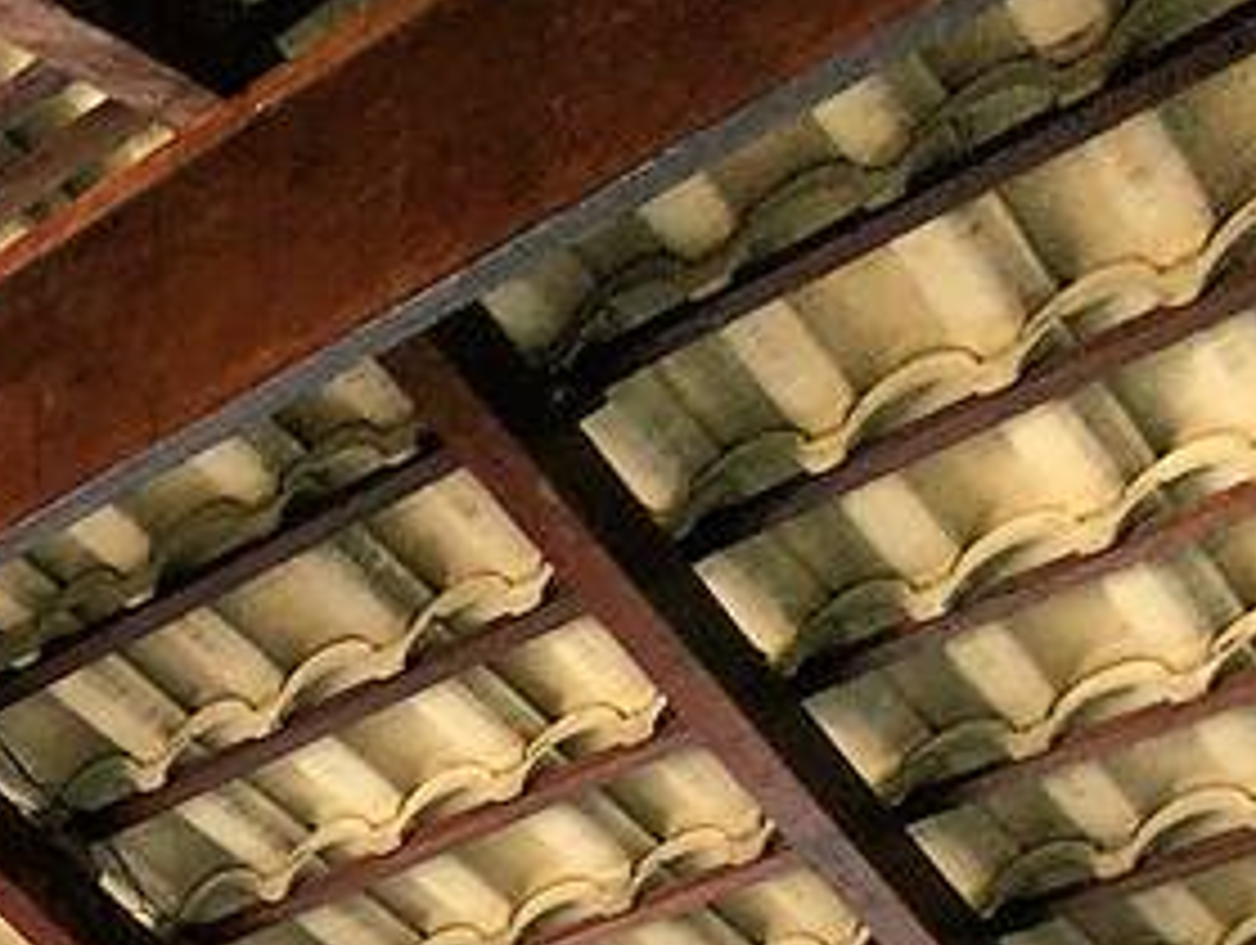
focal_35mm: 67
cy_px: 2344
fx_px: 2434
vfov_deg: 14.0
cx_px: -1292
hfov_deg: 18.4
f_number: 2.2
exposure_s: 1/120
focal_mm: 2.2
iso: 80
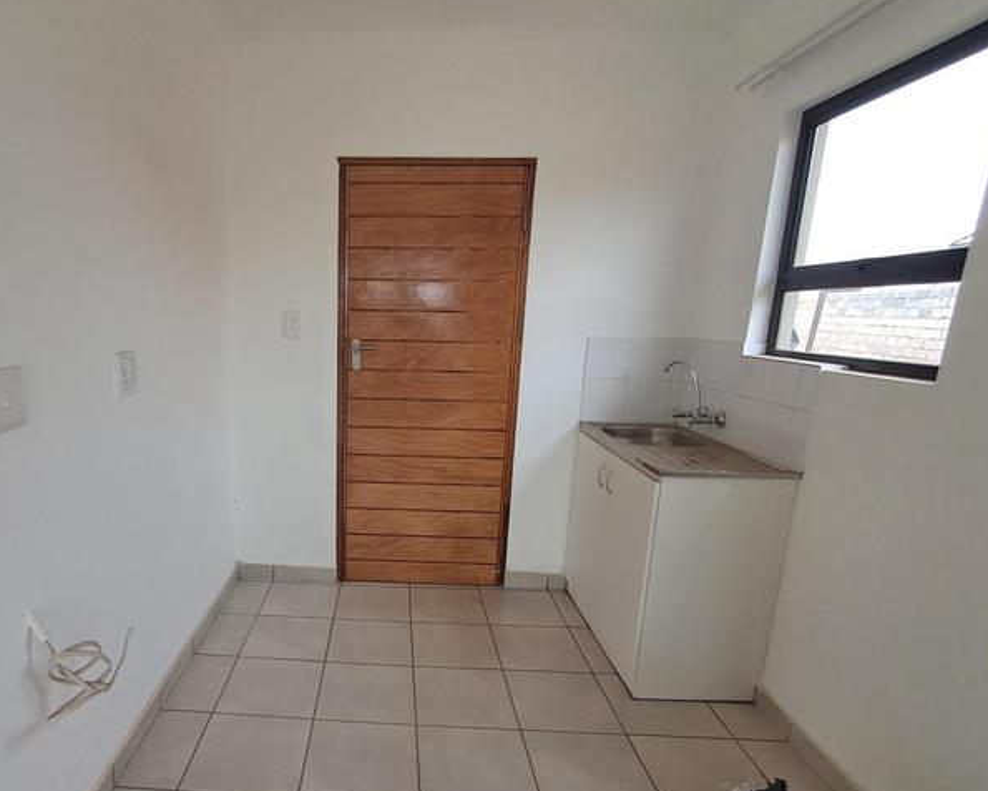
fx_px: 614
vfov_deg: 65.2
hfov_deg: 76.2
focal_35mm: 21
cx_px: 367
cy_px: 450
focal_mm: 1.64
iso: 40
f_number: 2.2
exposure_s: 1/118
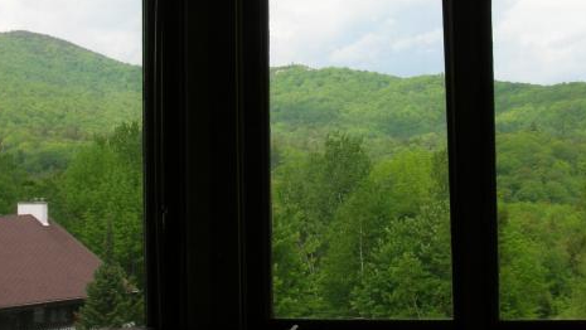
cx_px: 352
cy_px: 105
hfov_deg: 30.9
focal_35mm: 68
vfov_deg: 17.7
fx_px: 1057
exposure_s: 1/107
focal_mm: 8.4
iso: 50
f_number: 5.6
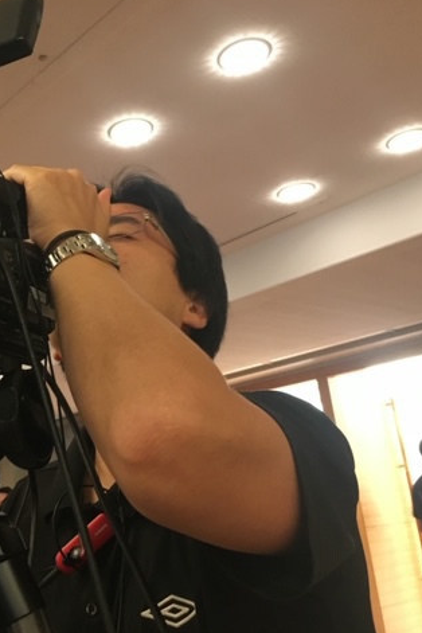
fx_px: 721
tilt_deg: +16.8
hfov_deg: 31.5
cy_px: 313
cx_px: 62
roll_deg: +4.8
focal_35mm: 41
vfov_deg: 47.4
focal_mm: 4.15
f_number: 2.2
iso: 200
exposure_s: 1/15
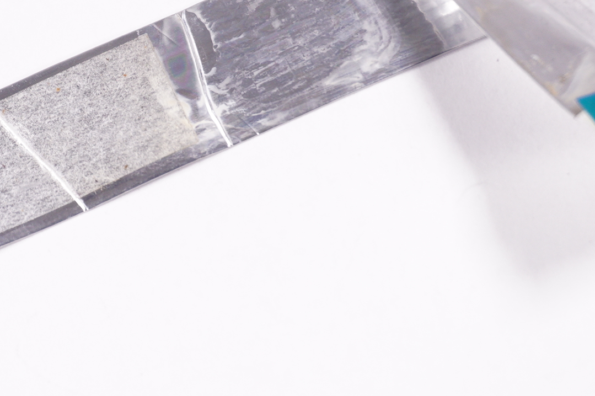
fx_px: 2831
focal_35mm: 171
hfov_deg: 11.9
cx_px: 61
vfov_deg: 8.0
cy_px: 185
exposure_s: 1/250
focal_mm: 41
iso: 500
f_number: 5.6
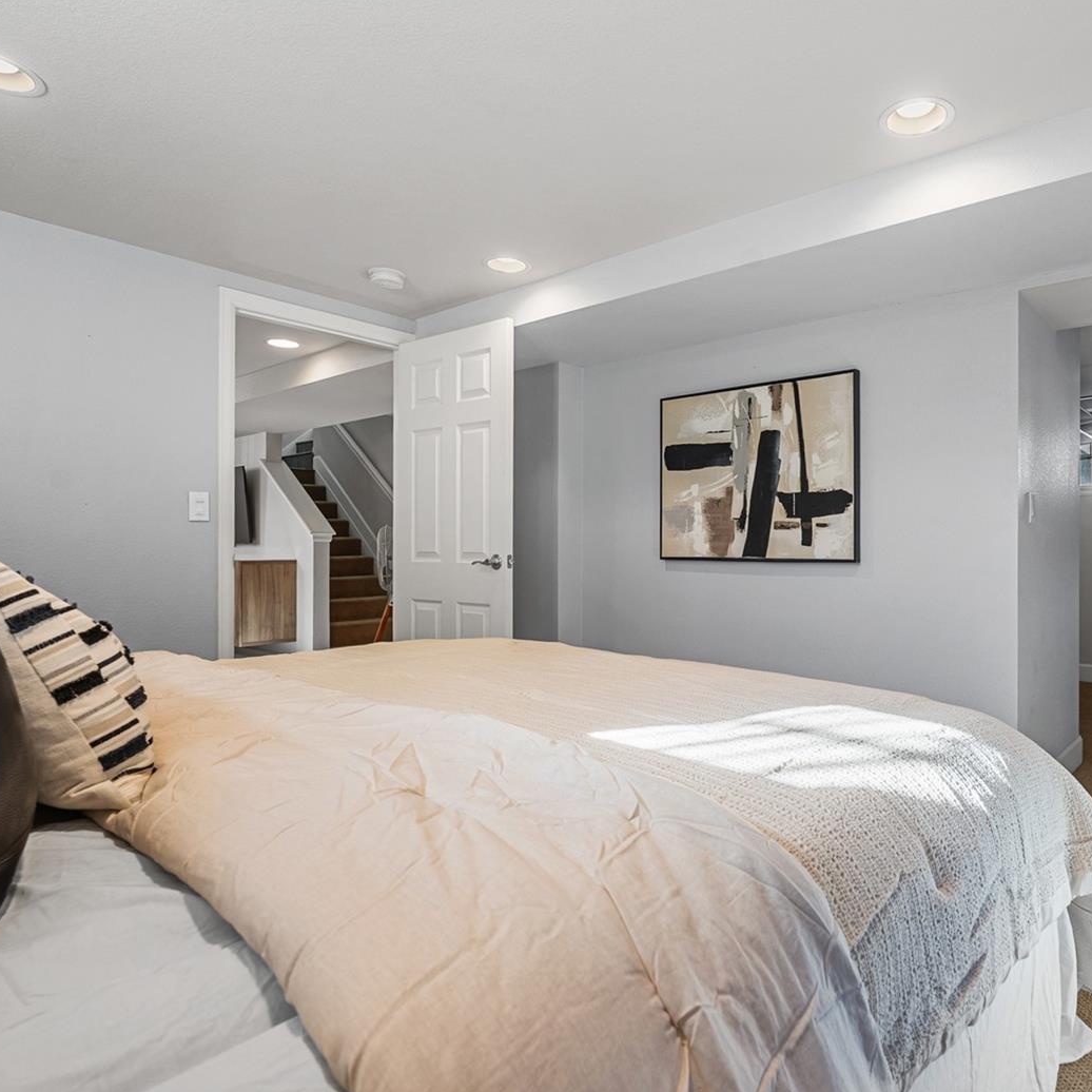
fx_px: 749
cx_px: 694
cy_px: 535
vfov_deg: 72.1
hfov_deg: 70.8
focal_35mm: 21
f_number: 8
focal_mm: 16
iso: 200
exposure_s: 1/2.5
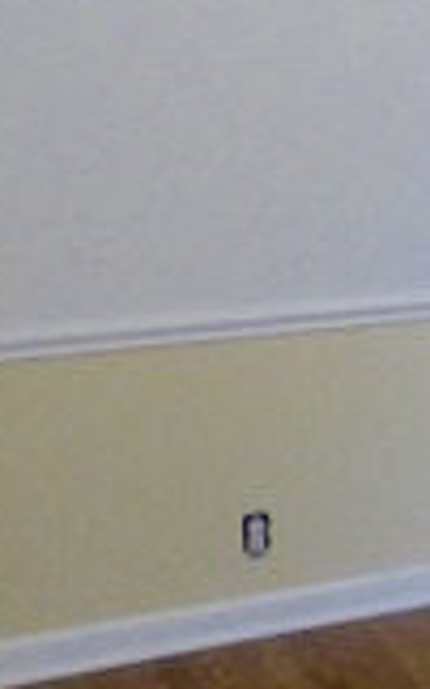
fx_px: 1578
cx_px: 1026
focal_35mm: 84
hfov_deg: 12.3
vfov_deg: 24.1
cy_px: 106
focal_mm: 3.58
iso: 400
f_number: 2.8
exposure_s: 1/60
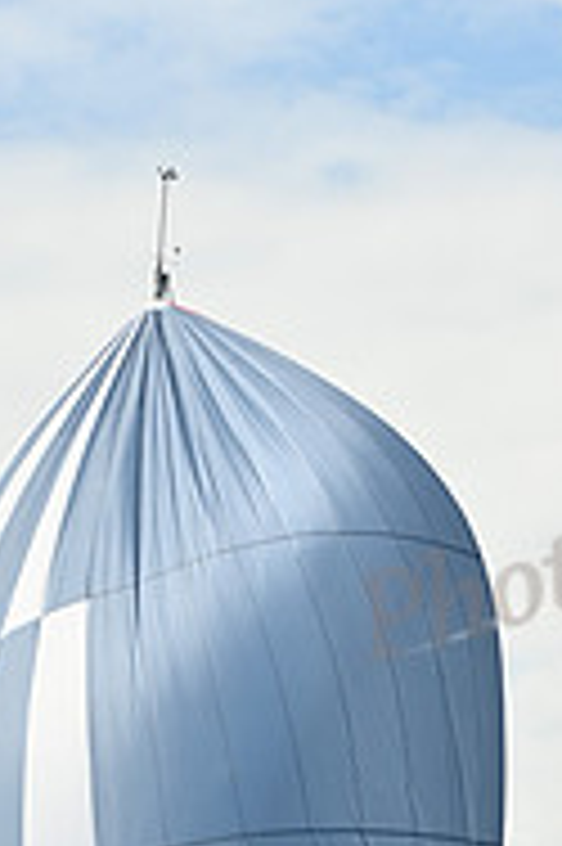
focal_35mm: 216
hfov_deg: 6.3
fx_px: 5067
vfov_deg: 9.3
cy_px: 1260
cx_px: 128
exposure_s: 1/1600
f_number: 7.1
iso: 320
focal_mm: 70
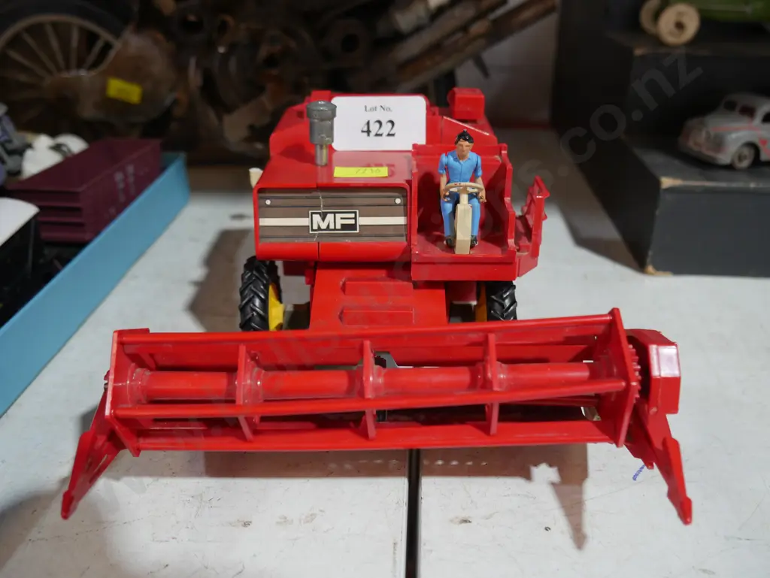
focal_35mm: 32
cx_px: 385
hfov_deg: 56.8
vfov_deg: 44.2
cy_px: 289
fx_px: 712
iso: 500
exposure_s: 1/60
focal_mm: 16
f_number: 3.6
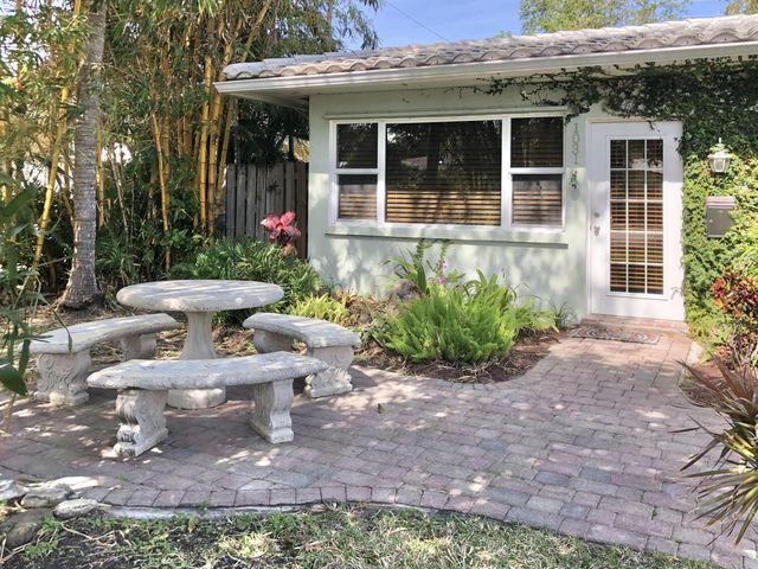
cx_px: 379
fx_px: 613
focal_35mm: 28
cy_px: 284
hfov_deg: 63.4
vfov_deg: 49.7
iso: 20
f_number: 1.8
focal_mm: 4
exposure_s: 1/437
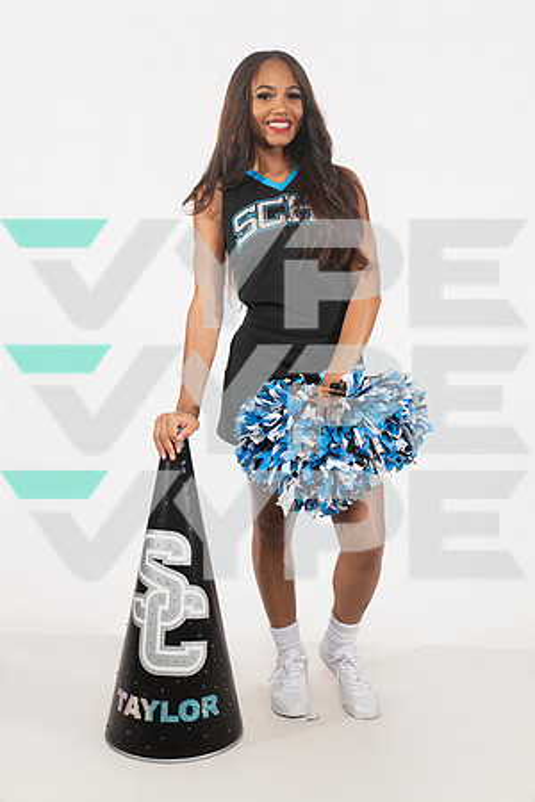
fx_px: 1070
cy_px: 401
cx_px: 268
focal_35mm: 48
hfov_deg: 28.1
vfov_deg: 41.1
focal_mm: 48
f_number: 7.1
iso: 500
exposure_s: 1/320
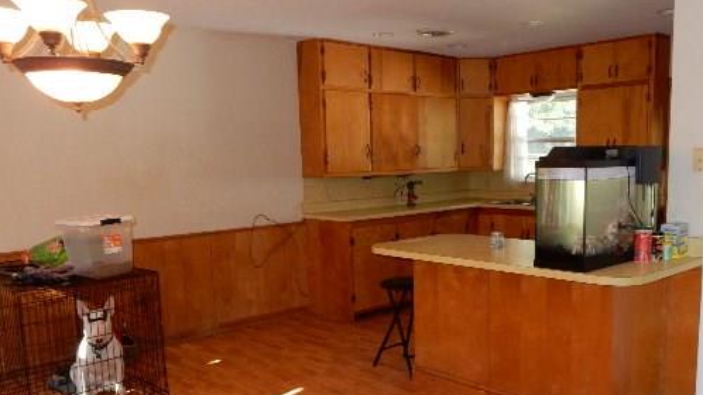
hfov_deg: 56.3
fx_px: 652
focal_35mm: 35
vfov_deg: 33.6
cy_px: 245
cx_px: 416
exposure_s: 1/30
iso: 220
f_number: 3.7
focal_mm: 4.5
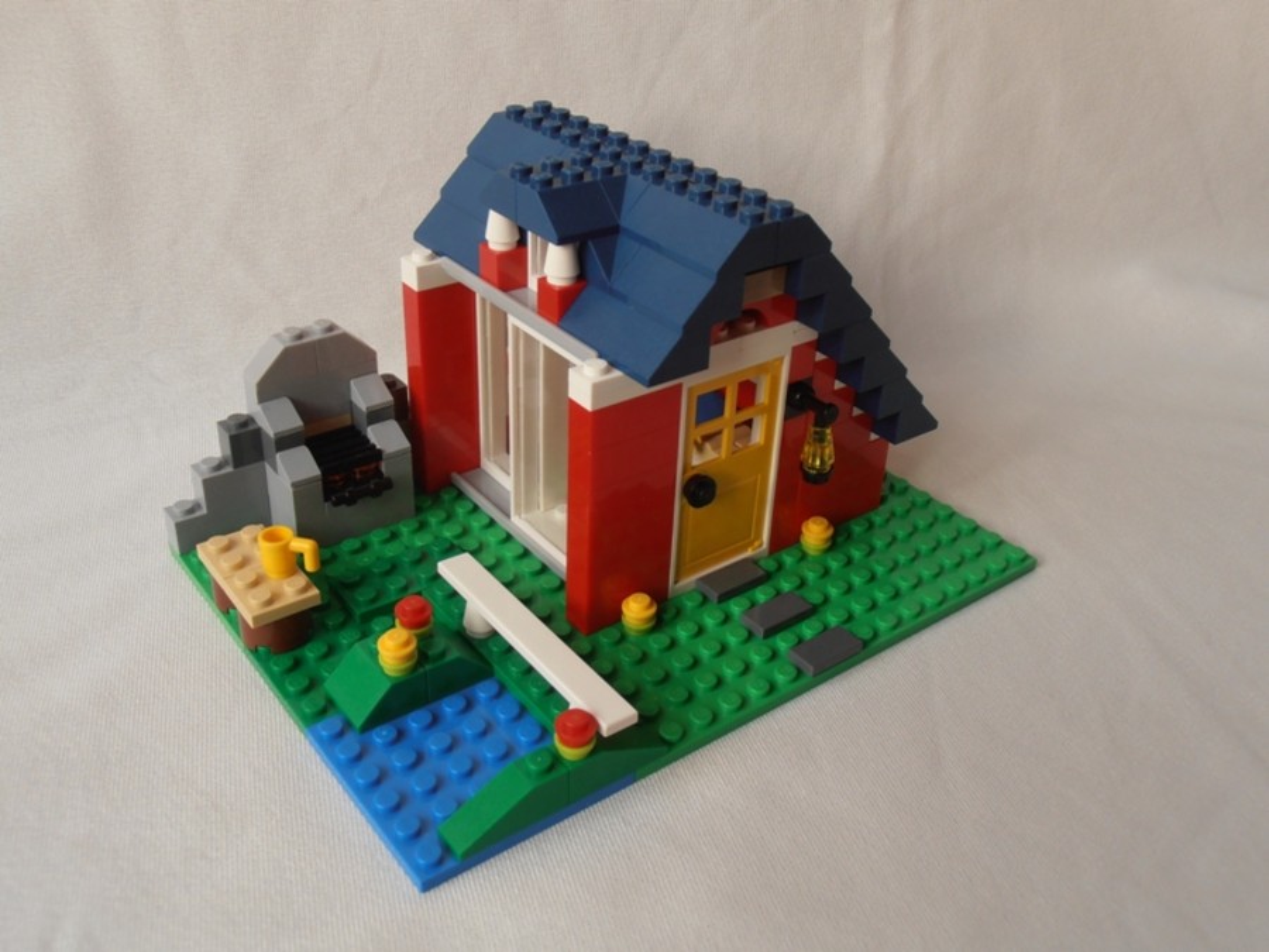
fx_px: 1356
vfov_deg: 38.7
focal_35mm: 37
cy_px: 476
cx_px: 634
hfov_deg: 50.1
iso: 80
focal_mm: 6.61
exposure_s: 1/40
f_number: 3.9
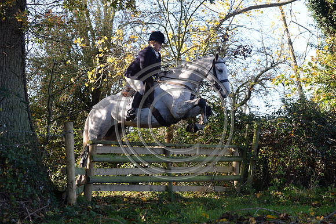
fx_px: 700
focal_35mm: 75
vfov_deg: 18.2
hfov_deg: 27.0
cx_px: 168
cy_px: 112
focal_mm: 75
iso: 1000
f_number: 4.5
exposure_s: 1/1000
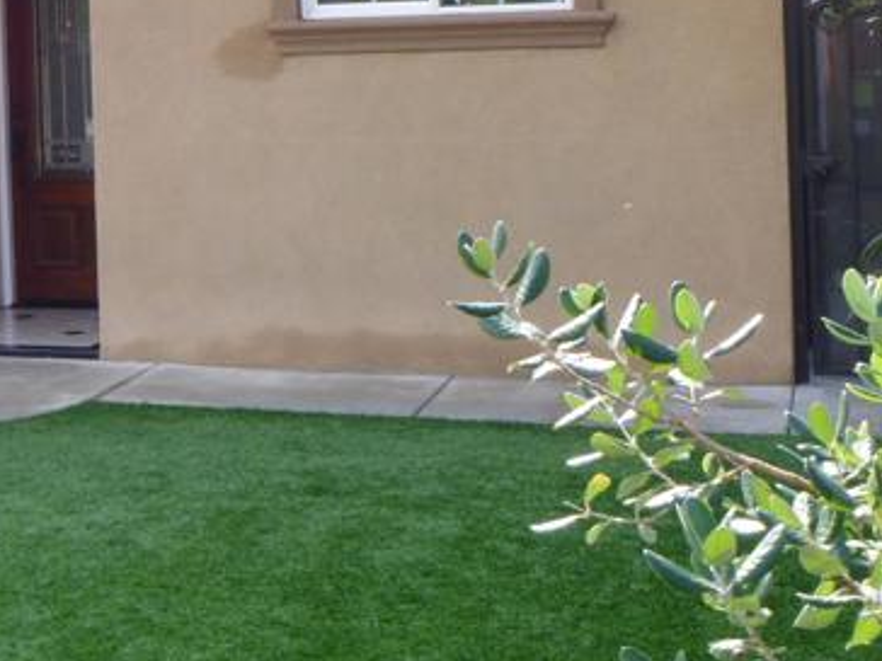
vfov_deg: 18.9
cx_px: -46
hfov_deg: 24.2
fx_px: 1936
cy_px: 7
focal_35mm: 76
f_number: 4
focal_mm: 4.8
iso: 100
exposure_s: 1/80
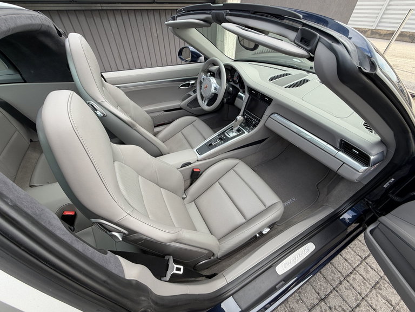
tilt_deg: -42.4
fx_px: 168
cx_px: 208
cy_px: 156
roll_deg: +0.4
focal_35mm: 14
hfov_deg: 102.1
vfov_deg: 85.7
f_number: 2.2
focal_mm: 2.22
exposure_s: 1/136
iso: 40
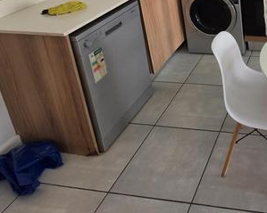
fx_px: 269
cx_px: 276
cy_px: -13
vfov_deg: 37.3
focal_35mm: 34
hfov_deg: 43.9
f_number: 1.9
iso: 40
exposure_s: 1/100
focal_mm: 2.2
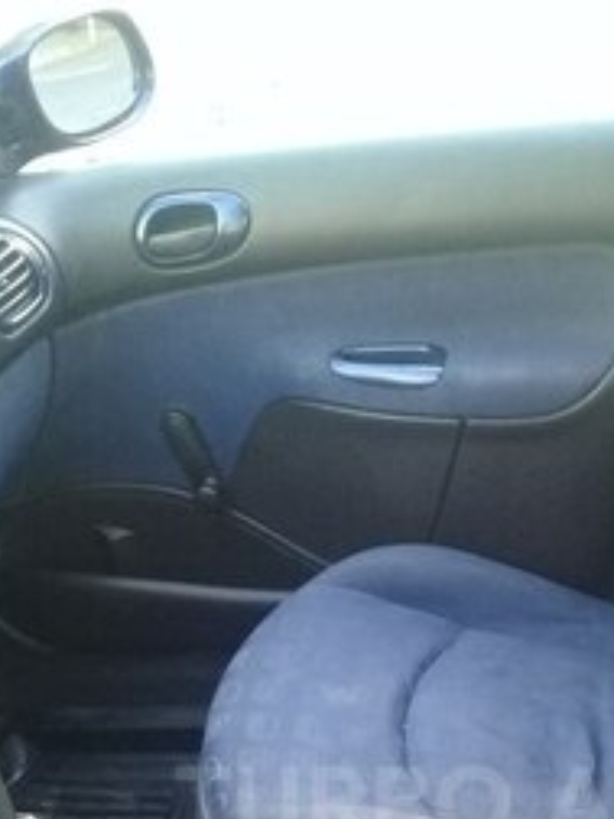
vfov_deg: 29.7
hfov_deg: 23.9
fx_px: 1443
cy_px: 803
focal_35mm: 61
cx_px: 426
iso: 160
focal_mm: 3.3
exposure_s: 1/33
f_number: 2.2
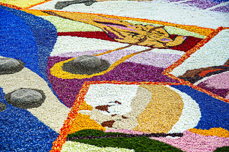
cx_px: 114
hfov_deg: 21.5
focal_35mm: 95
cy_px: 76
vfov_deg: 14.4
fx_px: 604
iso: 250
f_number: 7.1
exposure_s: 1/400
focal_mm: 95
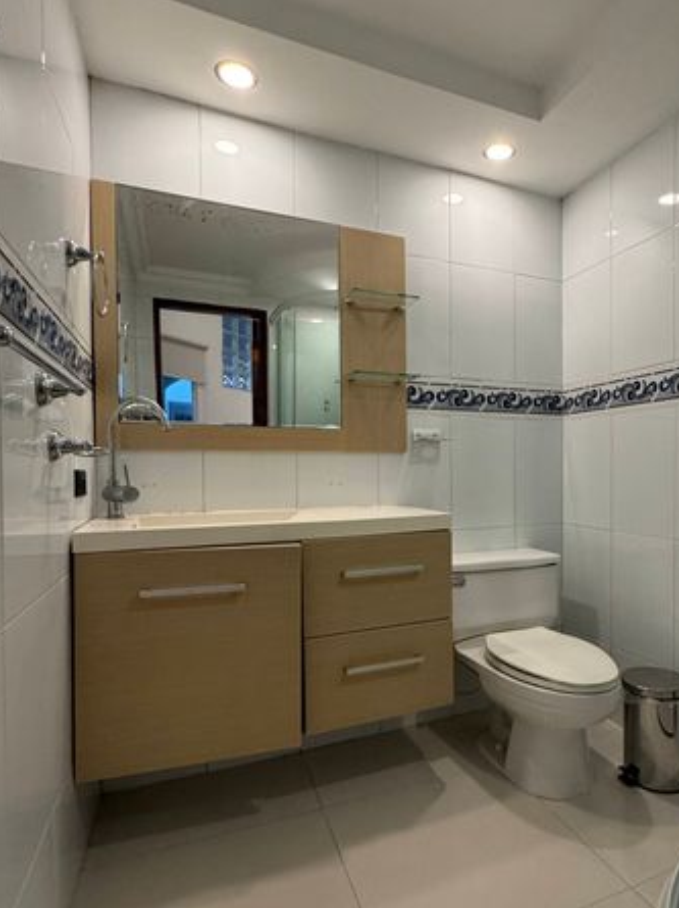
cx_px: 434
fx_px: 550
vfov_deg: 79.0
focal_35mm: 21
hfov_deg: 62.3
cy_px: 481
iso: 250
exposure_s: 1/120
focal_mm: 2.22
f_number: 2.2
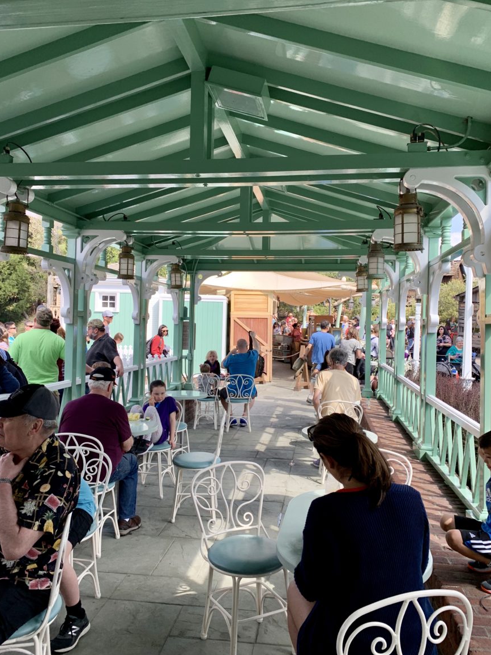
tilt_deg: +1.8
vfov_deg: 65.3
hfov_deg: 51.4
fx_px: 511
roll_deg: -2.5
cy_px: 321
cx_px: 242
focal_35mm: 27
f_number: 1.8
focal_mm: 4.25
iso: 25
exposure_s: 1/431
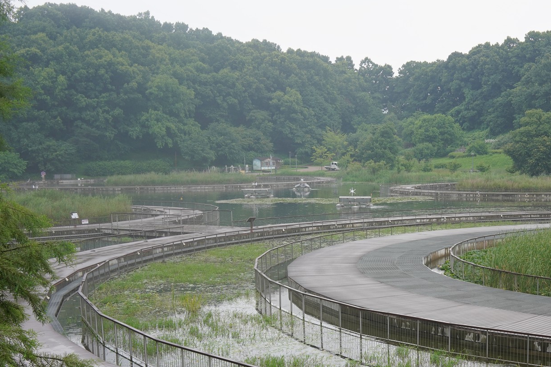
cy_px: 276
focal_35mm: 57
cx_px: 410
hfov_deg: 34.3
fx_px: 872
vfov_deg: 23.5
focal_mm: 35
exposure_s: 1/100
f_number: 11
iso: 400
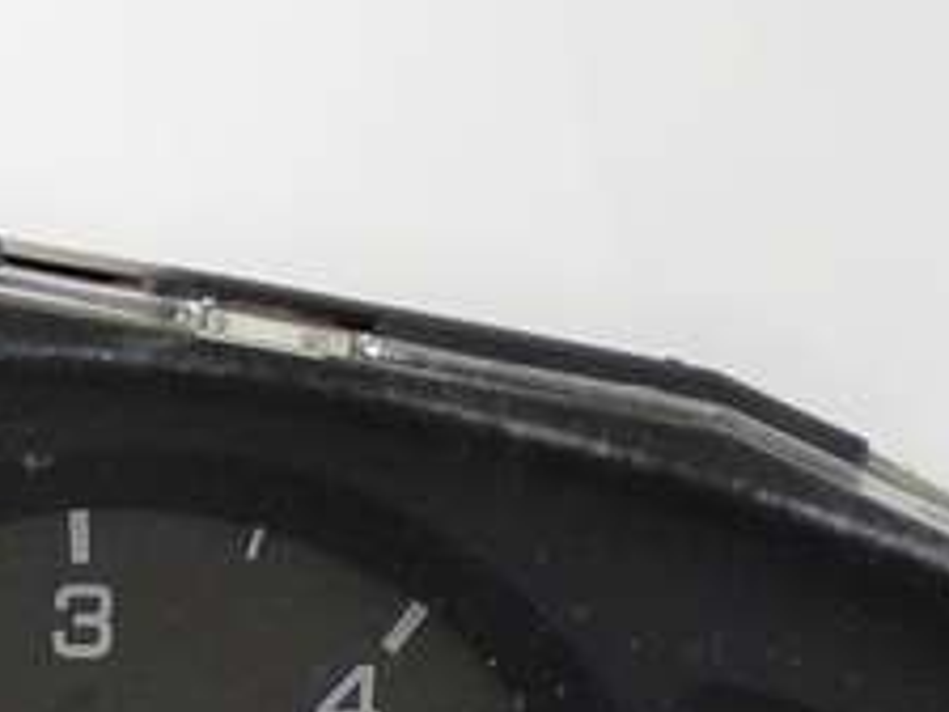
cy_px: 1352
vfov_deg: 10.8
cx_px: -508
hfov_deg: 14.4
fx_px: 3482
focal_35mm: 127
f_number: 3.2
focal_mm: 4.6
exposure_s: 1/80
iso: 100
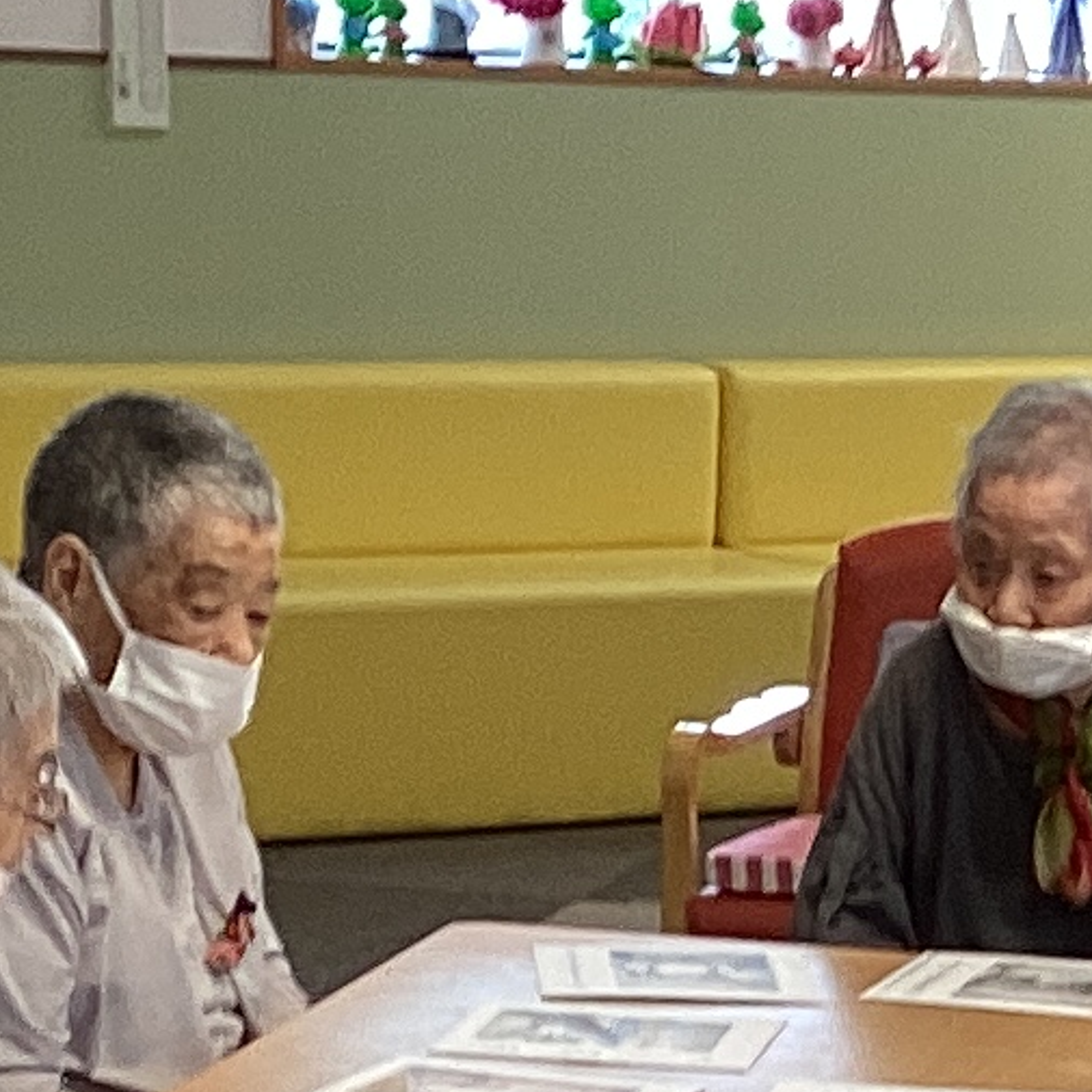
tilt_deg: -12.8
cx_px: 1401
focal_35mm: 177
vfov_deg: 9.7
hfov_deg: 9.7
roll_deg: -2.4
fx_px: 6317
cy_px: 1453
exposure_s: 1/50
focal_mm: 3.3
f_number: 2.4
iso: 50
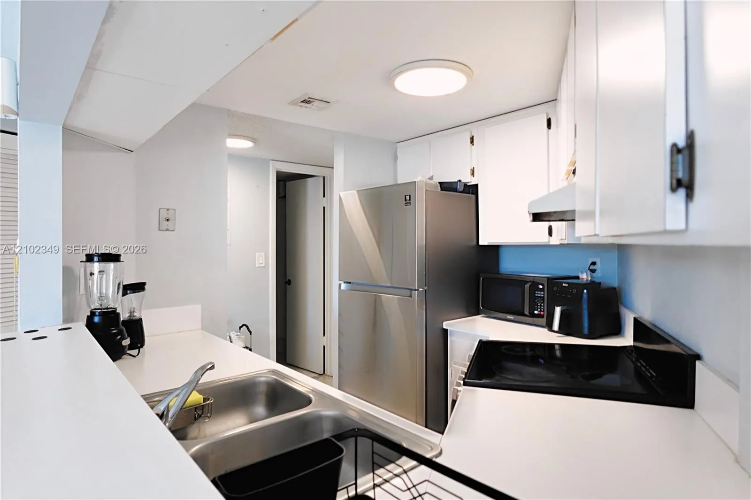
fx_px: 417
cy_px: 250
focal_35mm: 20
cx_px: 376
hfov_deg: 84.0
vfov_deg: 61.9
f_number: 2
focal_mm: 7.6
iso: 400
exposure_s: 1/125
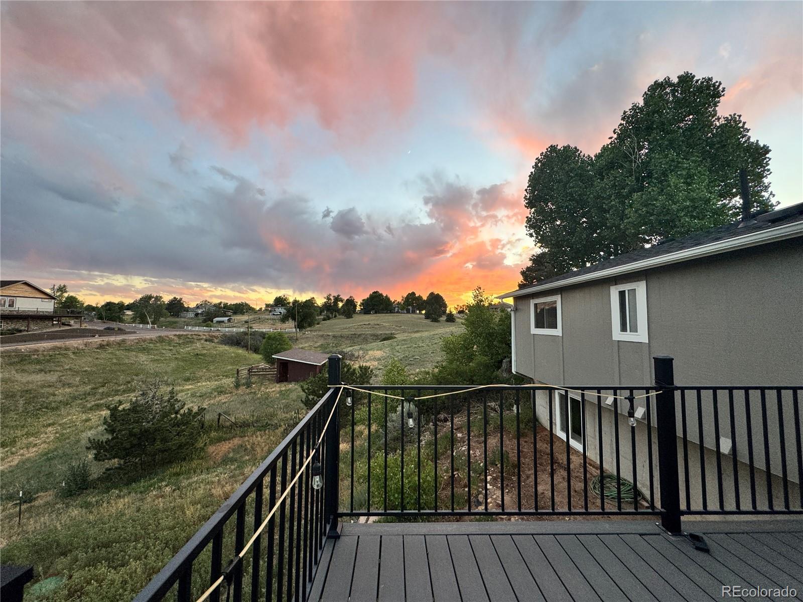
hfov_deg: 102.1
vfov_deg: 85.7
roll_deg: -0.1
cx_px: 402
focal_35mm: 14
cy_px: 301
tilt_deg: +3.4
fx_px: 325
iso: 80
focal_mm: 2.22
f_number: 2.2
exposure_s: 1/99
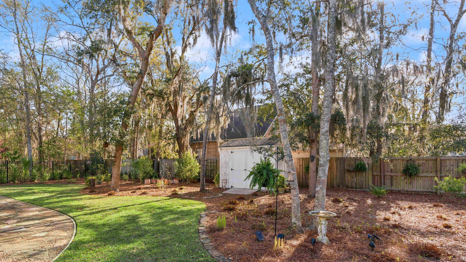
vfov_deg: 55.2
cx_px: 206
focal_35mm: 20
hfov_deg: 86.3
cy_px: 164
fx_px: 247
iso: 250
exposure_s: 1/125
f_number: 8
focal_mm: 17
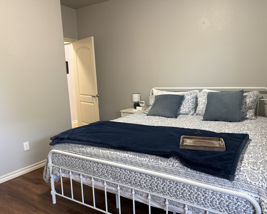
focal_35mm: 26
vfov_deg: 54.9
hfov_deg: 65.9
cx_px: 146
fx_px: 205
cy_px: 110
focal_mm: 6.76
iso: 400
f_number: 1.78
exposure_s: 1/60
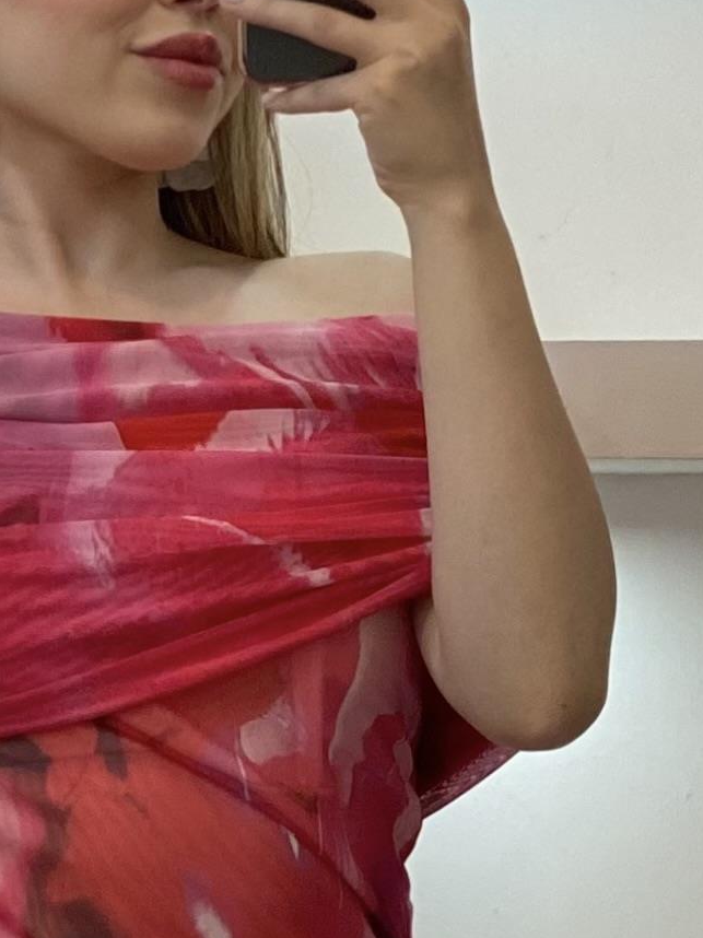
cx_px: 92
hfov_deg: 6.2
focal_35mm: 239
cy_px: 1425
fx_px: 6475
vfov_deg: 8.1
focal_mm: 6
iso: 80
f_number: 2
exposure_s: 1/100
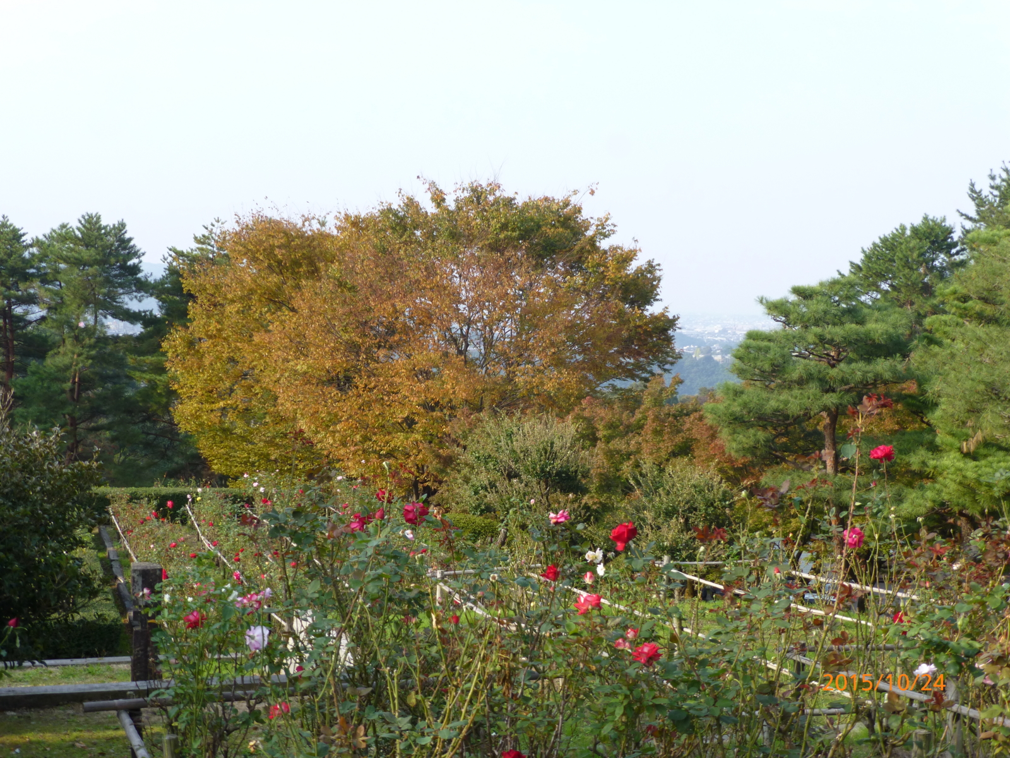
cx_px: 505
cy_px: 379
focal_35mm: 54
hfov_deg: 35.5
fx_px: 1576
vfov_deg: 27.0
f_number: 4.6
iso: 100
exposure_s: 1/200
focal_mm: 9.7
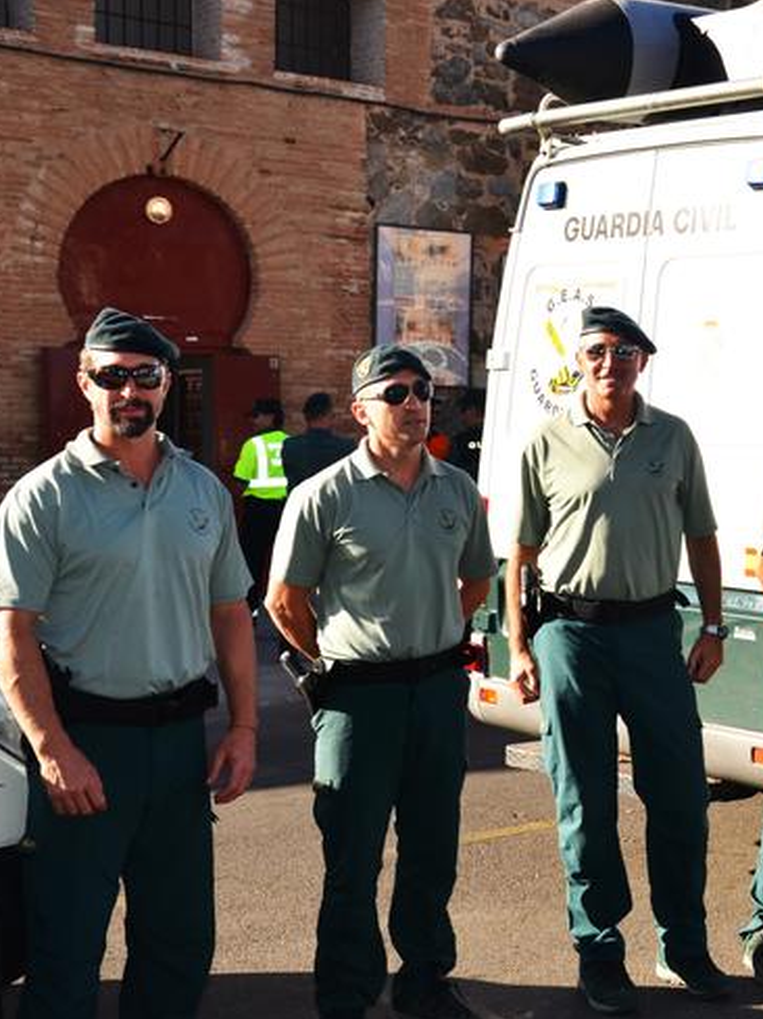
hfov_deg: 21.6
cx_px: 719
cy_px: 513
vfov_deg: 29.4
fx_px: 1942
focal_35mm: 66
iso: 250
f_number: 6.3
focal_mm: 28
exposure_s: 1/250
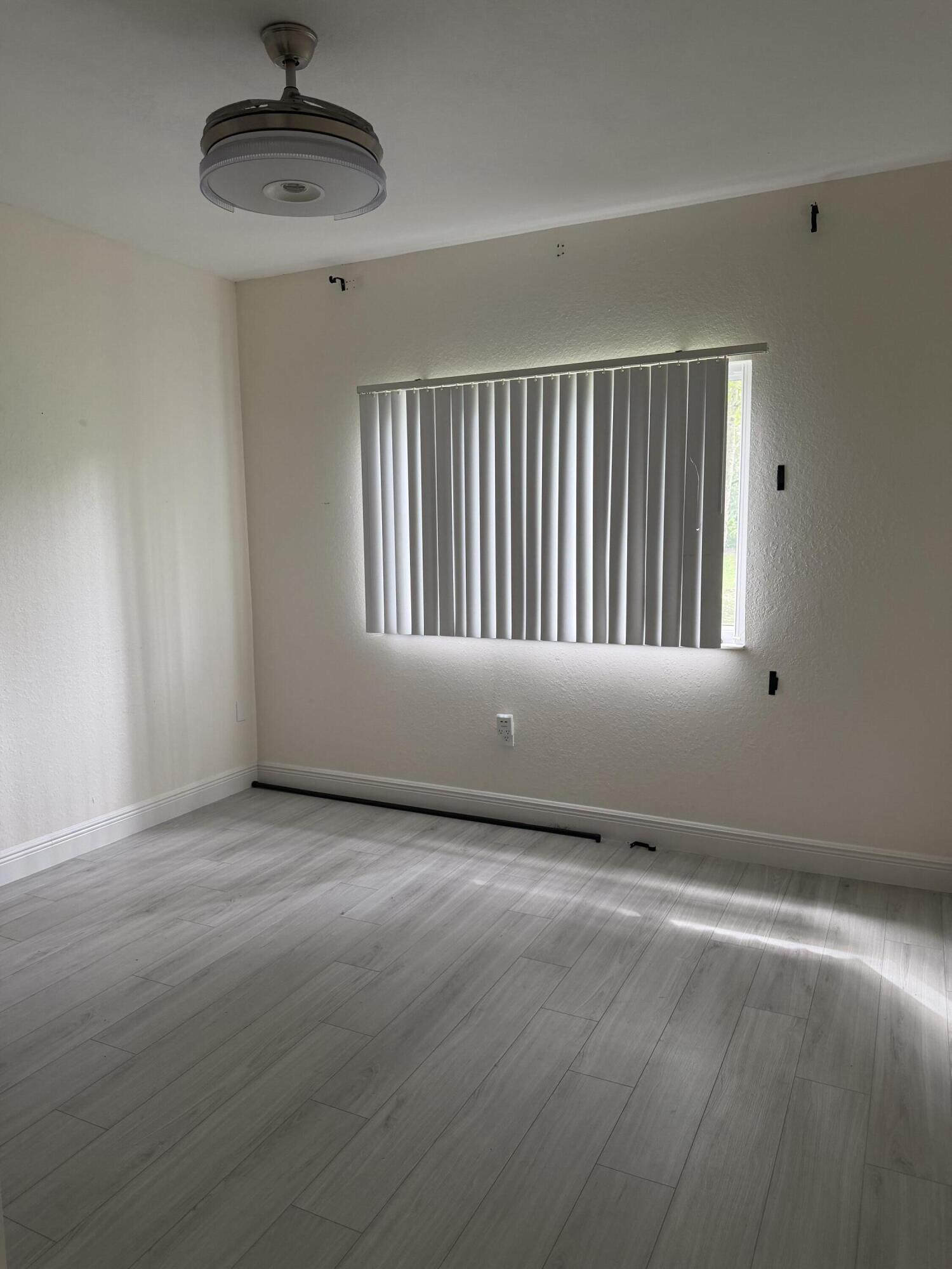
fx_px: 880
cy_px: 634
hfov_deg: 56.8
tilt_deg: -7.3
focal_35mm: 24
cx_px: 476
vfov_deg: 71.6
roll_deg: +0.1
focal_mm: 6.76
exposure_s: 1/60
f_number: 1.78
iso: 200
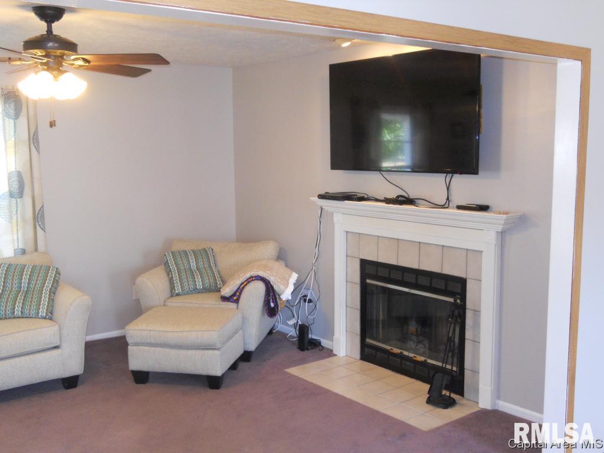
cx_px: 302
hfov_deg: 51.4
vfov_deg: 39.7
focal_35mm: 36
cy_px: 226
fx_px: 628
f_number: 3
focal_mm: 6.4
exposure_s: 1/40
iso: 400
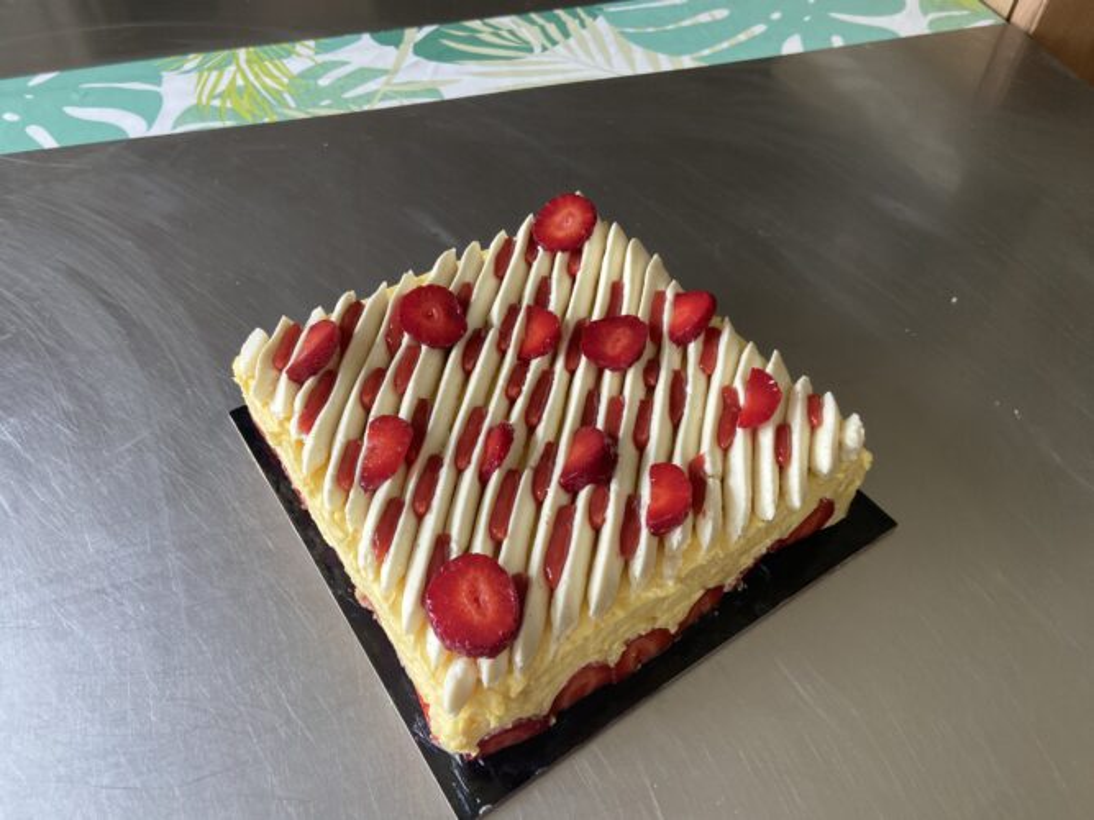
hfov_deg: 67.3
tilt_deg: -53.4
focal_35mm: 26
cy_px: 410
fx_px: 822
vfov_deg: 53.0
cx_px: 547
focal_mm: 4.25
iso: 125
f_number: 1.8
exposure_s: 1/121
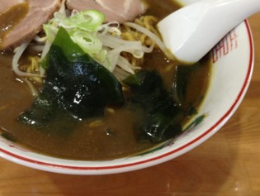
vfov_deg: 28.9
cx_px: 91
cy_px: 59
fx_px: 376
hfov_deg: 37.8
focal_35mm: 50
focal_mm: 4.28
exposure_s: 1/20
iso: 125
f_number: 2.4
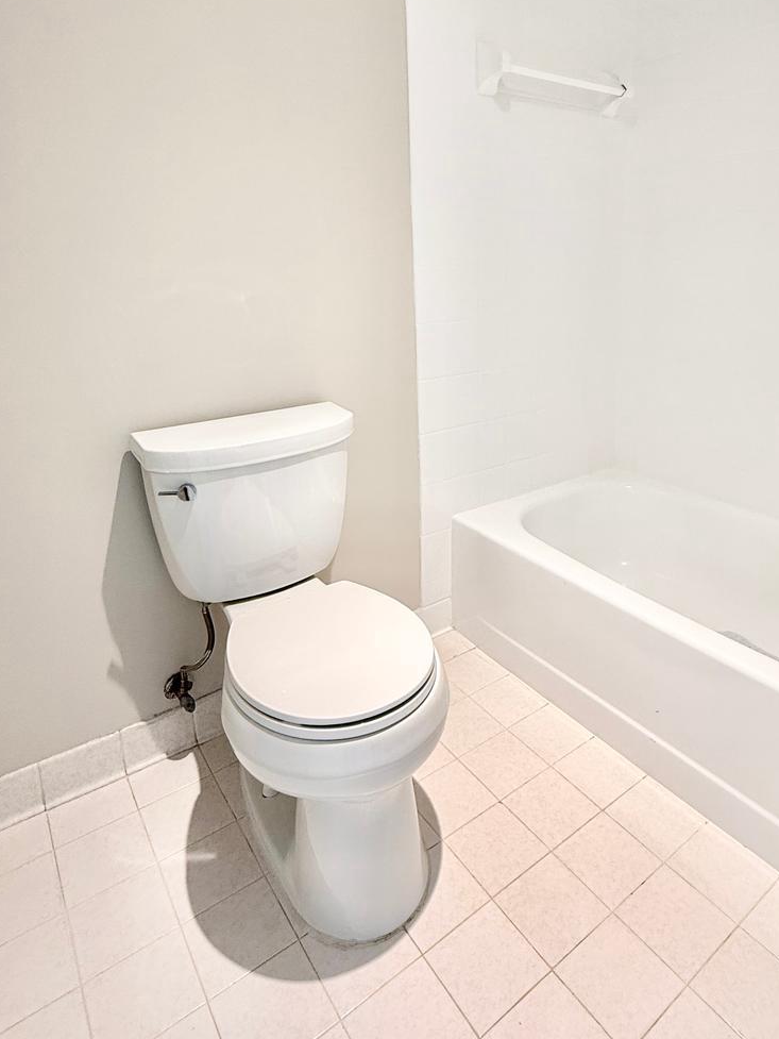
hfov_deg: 60.6
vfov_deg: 75.4
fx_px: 660
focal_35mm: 22
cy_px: 409
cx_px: 469
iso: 80
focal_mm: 2.22
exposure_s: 1/120
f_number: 2.2
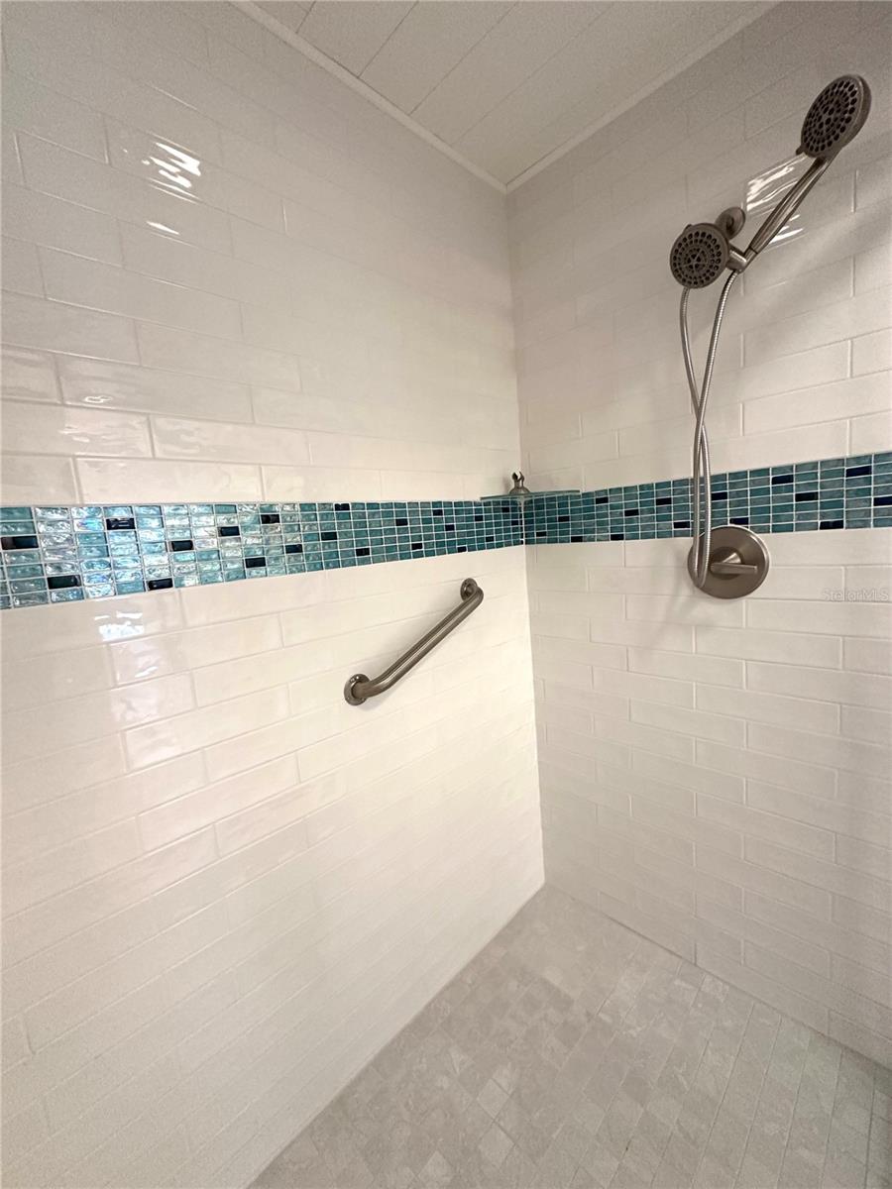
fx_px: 481
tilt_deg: -7.0
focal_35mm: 14
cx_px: 446
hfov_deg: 85.7
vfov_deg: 102.1
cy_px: 594
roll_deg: +4.1
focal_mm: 2.22
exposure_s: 1/60
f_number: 2.2
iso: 400
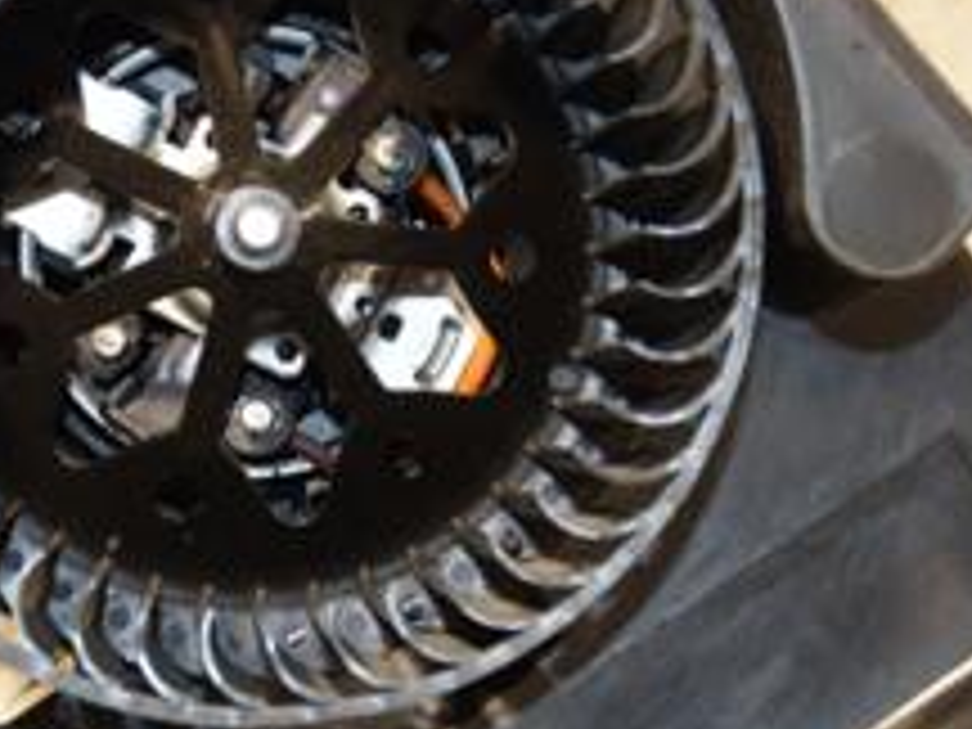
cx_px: 360
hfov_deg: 14.0
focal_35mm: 140
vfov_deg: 10.6
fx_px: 3941
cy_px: 446
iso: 800
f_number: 5
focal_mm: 35
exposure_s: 1/125
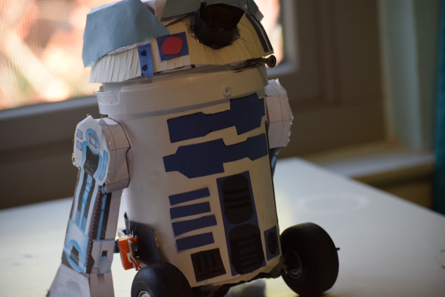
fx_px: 1298
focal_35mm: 105
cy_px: 148
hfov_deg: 19.5
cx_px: 222
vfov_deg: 13.0
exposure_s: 1/125
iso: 1000
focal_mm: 70
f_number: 4.2
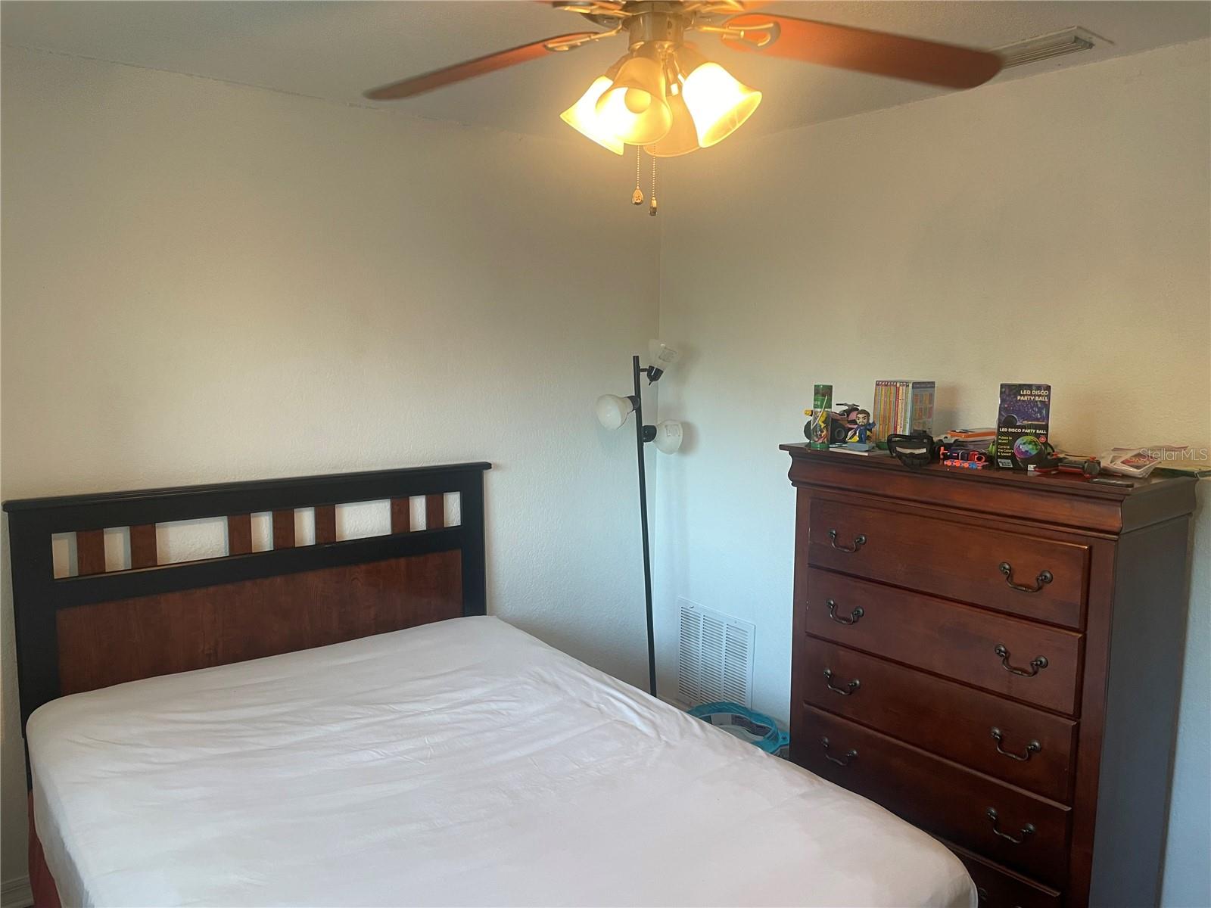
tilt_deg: -6.6
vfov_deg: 53.1
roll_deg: -0.8
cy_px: 454
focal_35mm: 26
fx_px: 910
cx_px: 606
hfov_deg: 67.3
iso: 100
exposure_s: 1/60
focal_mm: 4.2
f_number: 1.6
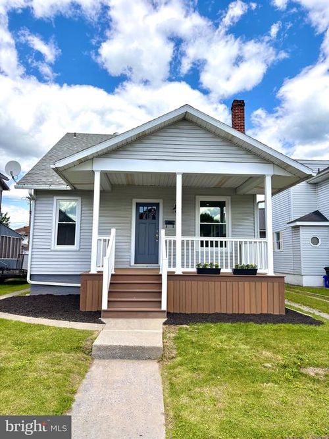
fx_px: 330
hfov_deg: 53.0
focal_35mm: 26
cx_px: 164
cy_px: 220
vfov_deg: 67.3
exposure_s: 1/3106
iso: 50
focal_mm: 5.96
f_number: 1.6
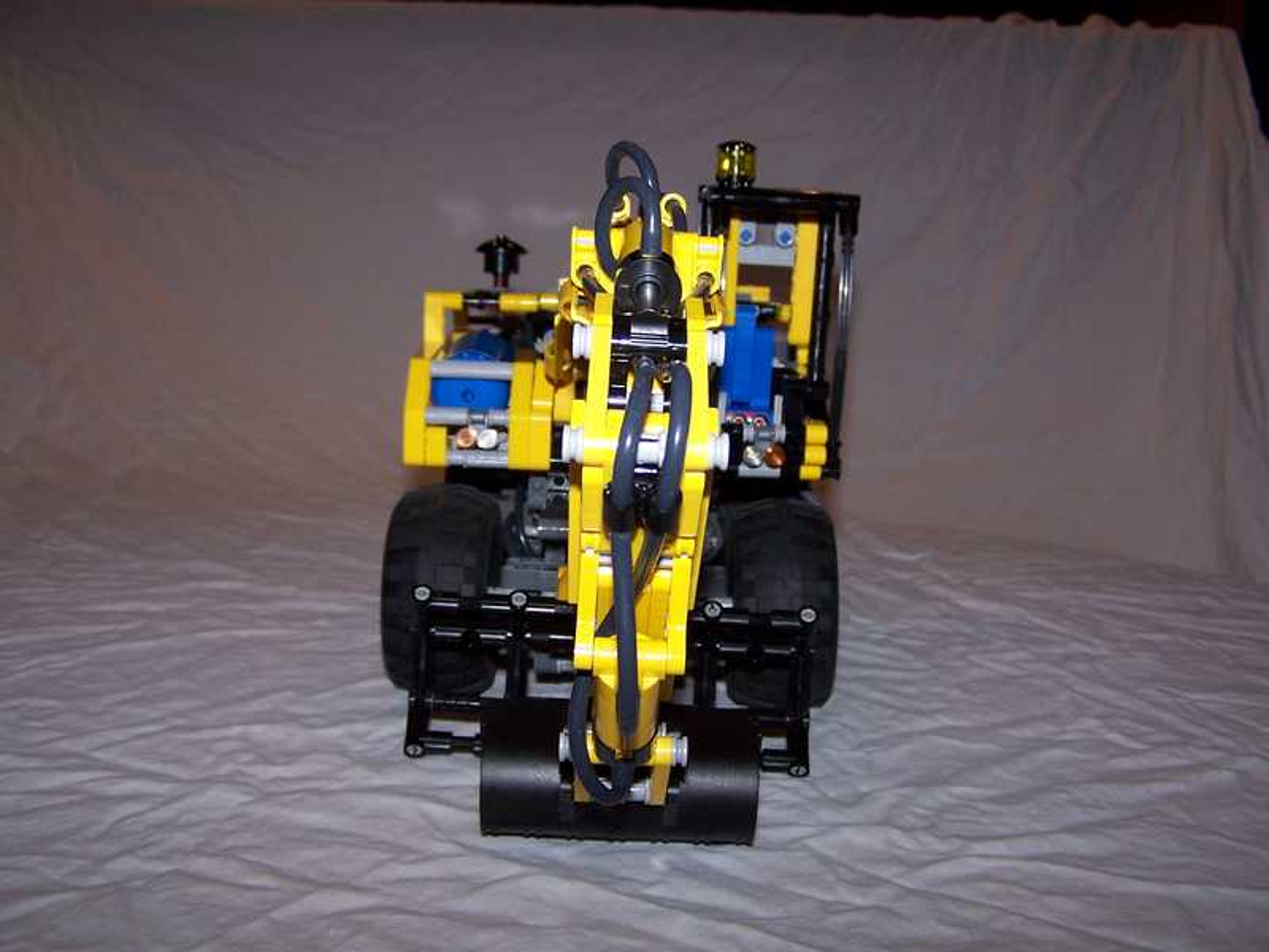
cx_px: 634
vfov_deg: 37.7
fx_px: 1393
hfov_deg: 49.0
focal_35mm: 38
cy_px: 476
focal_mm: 6.3
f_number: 2.8
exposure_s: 1/60
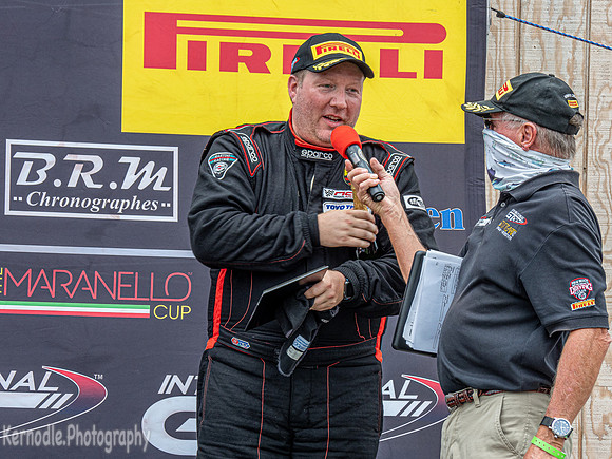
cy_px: 230
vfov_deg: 8.6
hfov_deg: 11.5
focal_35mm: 172
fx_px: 3041
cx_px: 306
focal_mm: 86
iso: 400
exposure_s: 1/80
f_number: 8
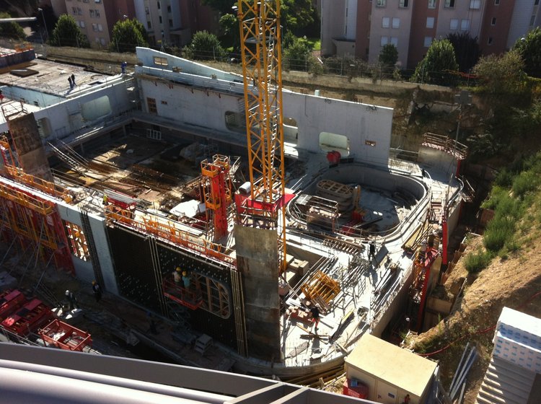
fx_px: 546
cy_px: 202
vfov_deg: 40.6
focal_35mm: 35
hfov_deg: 52.7
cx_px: 270
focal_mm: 3.85
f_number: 2.8
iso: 80
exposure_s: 1/838
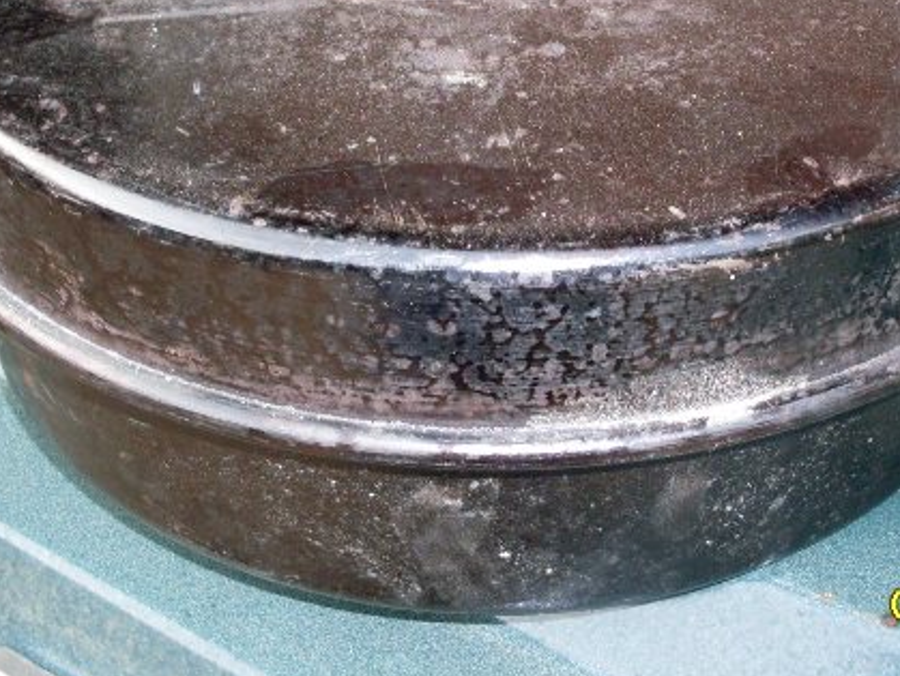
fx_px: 1691
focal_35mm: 65
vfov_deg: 22.3
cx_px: 553
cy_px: 139
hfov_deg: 29.7
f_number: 2.8
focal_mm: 6.3
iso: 100
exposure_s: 1/45
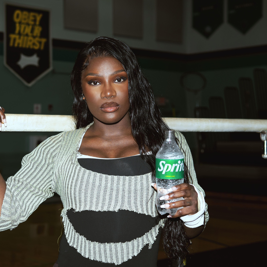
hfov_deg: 23.5
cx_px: 77
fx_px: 637
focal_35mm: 73
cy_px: 133
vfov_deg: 23.7
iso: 125
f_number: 3.5
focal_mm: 38
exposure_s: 1/160
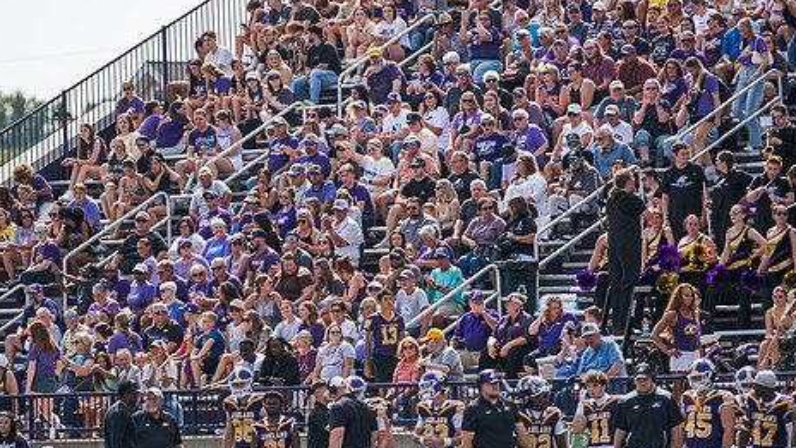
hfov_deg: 5.5
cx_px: 376
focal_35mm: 393
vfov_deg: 3.1
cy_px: 212
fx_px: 8295
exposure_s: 1/1000
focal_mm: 300
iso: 100
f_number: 3.5
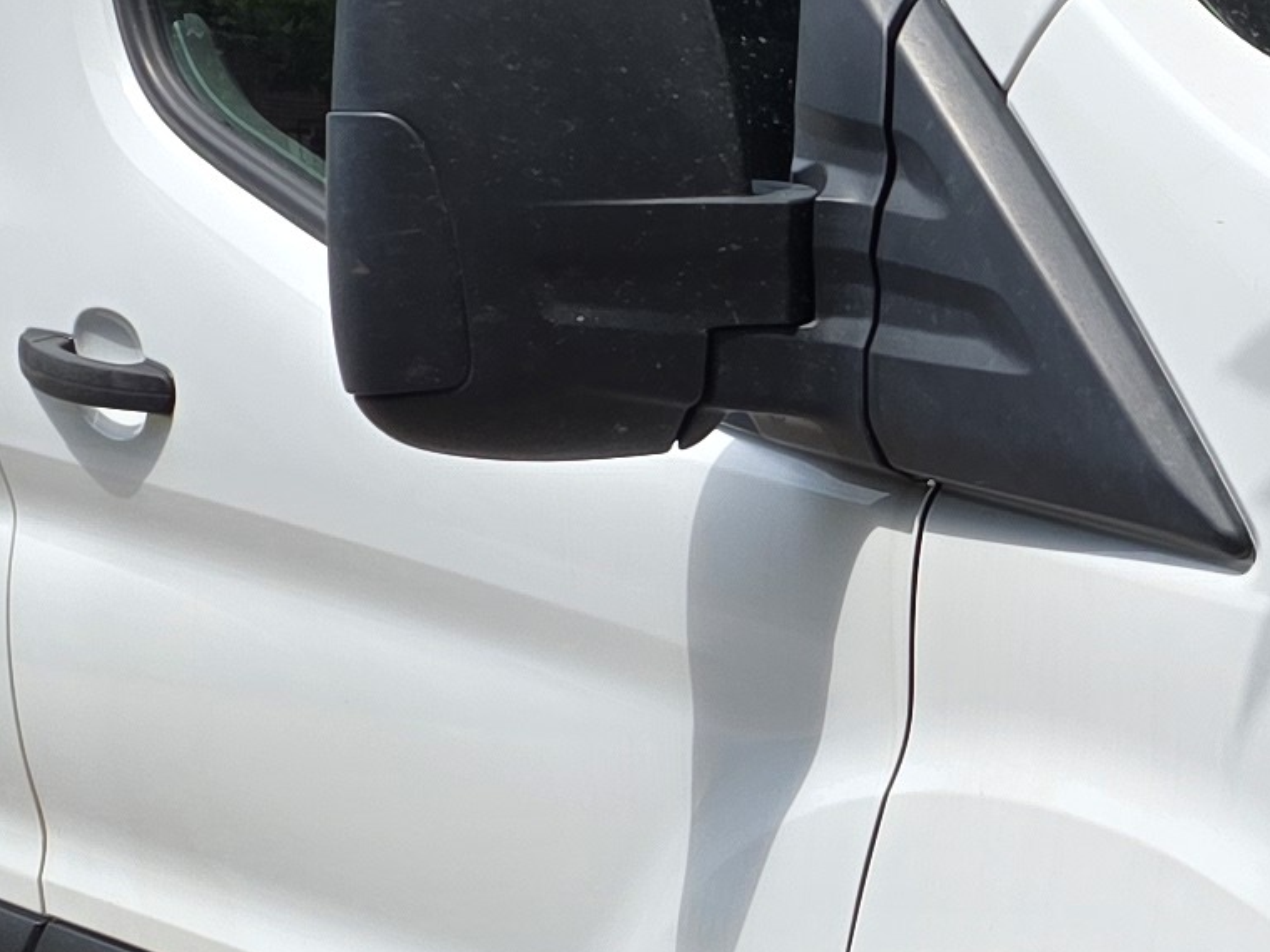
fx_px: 4439
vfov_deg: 12.2
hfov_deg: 15.7
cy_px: 444
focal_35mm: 121
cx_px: 1467
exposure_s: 1/3891
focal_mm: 6.25
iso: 80
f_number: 1.7
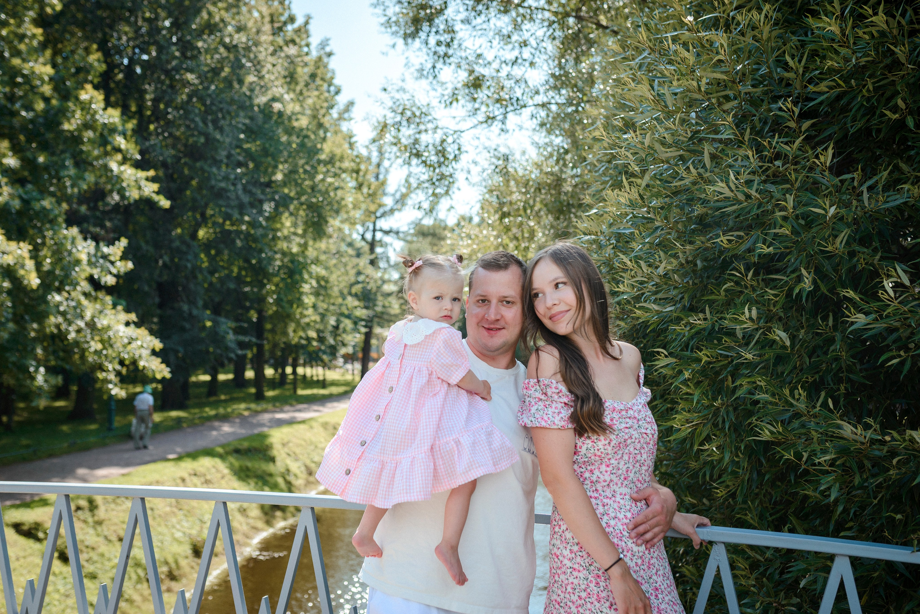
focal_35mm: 39
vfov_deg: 34.2
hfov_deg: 49.5
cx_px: 425
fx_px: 996
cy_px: 276
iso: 100
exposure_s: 1/1600
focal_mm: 35
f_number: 3.2
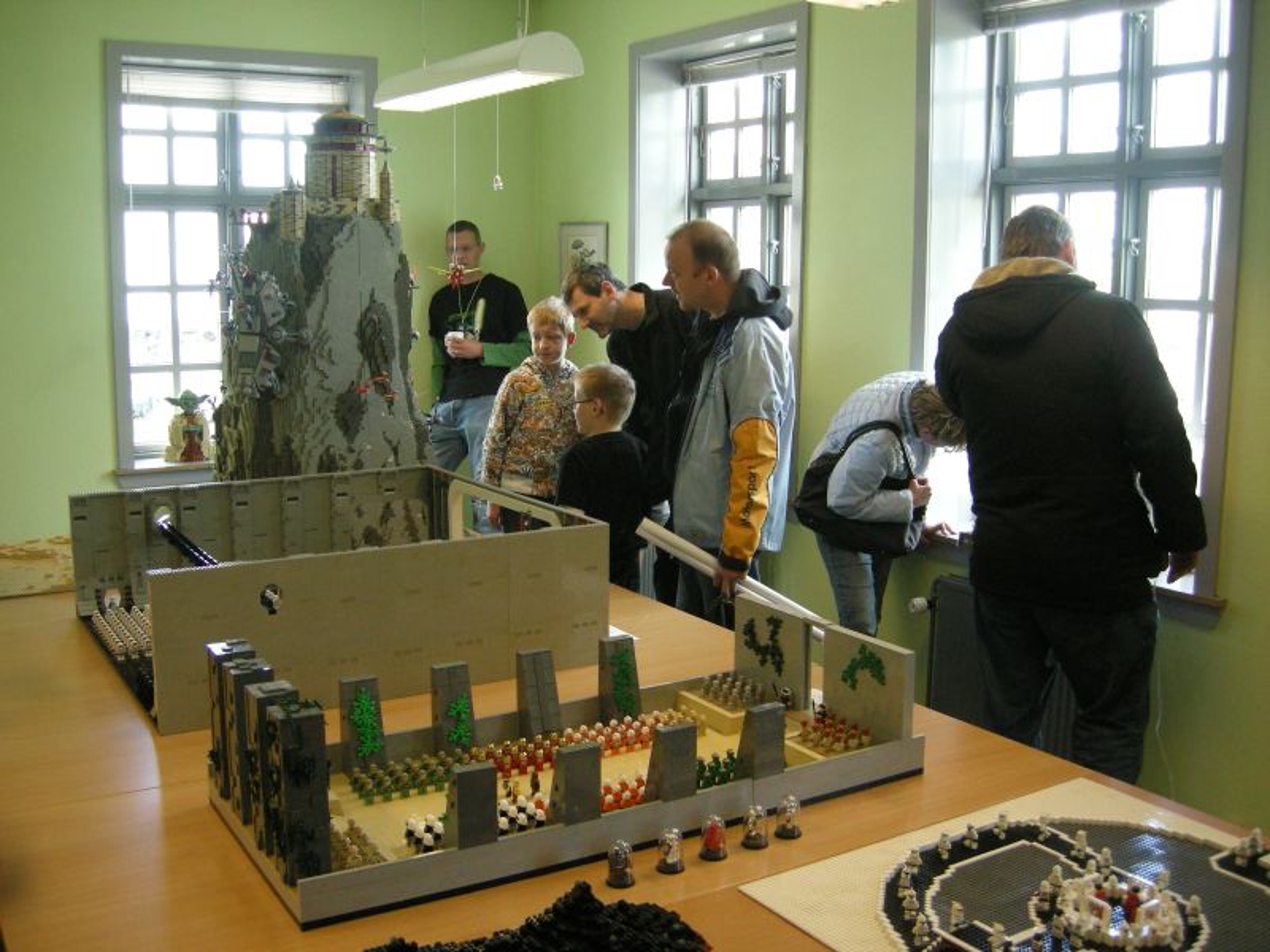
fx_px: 1321
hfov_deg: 51.4
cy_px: 476
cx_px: 635
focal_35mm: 36
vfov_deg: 39.7
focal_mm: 7.5
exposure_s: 1/73
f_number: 2.7
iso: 271
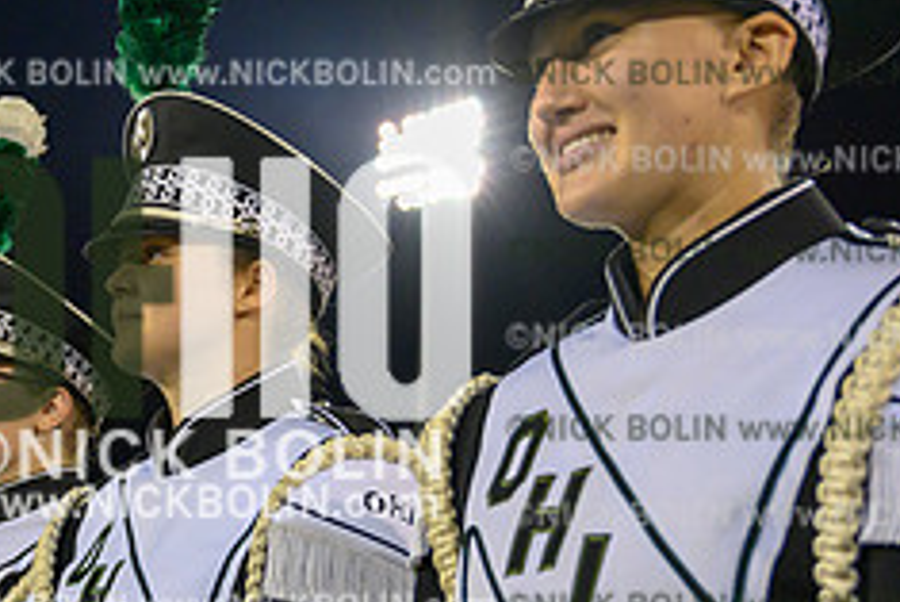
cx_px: 199
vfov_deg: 19.8
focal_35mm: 69
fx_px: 1726
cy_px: 339
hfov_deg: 28.7
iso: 5000
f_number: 4
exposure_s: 1/800
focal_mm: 28
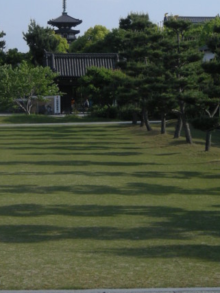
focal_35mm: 127
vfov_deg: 15.4
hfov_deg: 11.7
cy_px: 31
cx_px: 99
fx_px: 1076
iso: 50
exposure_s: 1/183
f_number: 7.3
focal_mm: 11
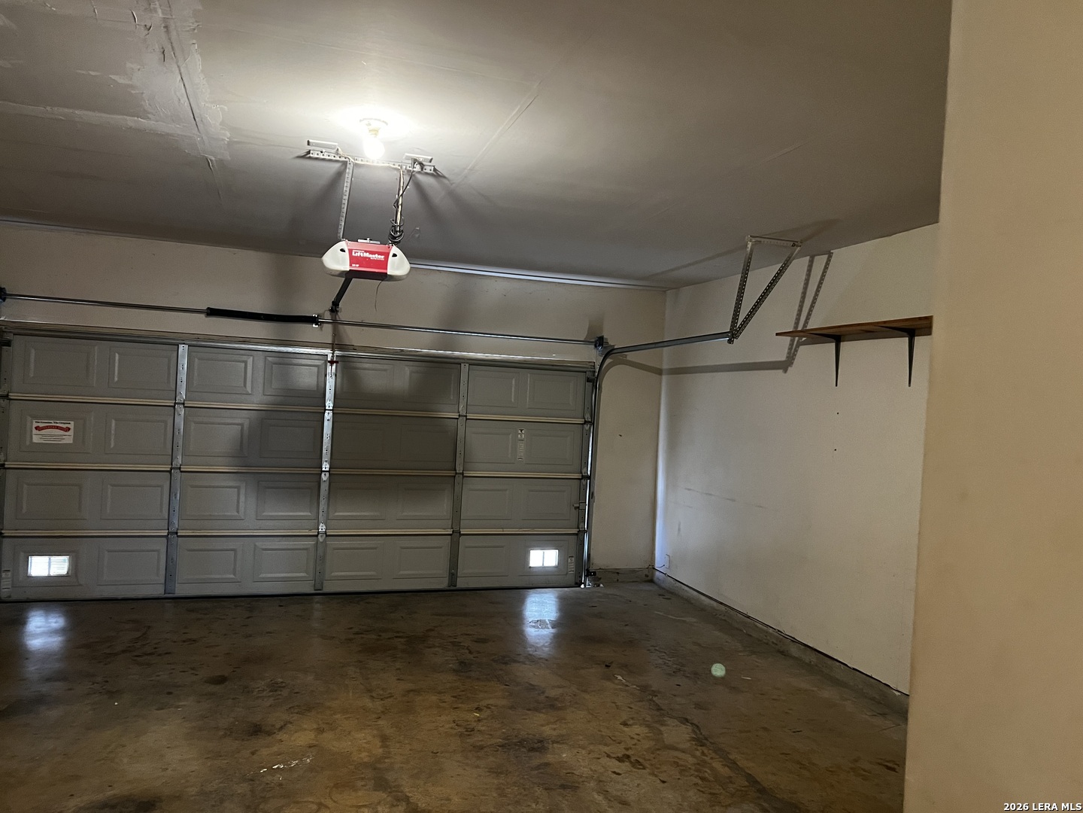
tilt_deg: -1.2
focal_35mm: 26
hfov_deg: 67.3
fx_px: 813
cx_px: 542
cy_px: 406
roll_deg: -3.7
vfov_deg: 53.1
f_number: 1.5
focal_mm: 5.7
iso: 500
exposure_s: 1/40
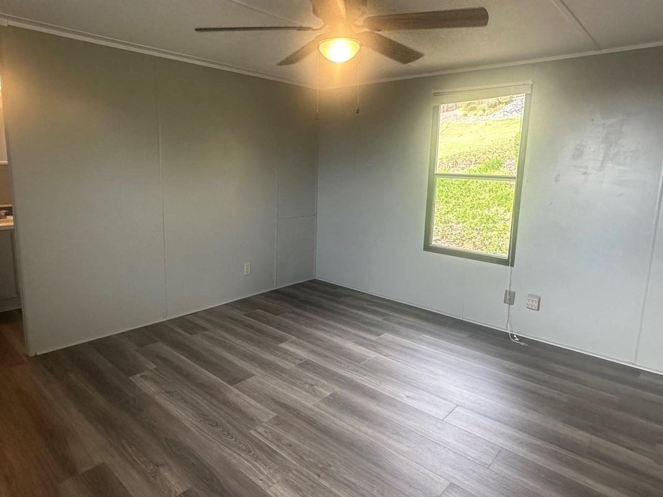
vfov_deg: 61.0
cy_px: 228
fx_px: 421
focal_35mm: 22
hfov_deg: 76.4
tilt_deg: -9.6
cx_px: 319
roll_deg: -1.8
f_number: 2.2
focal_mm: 2.22
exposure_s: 1/120
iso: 200
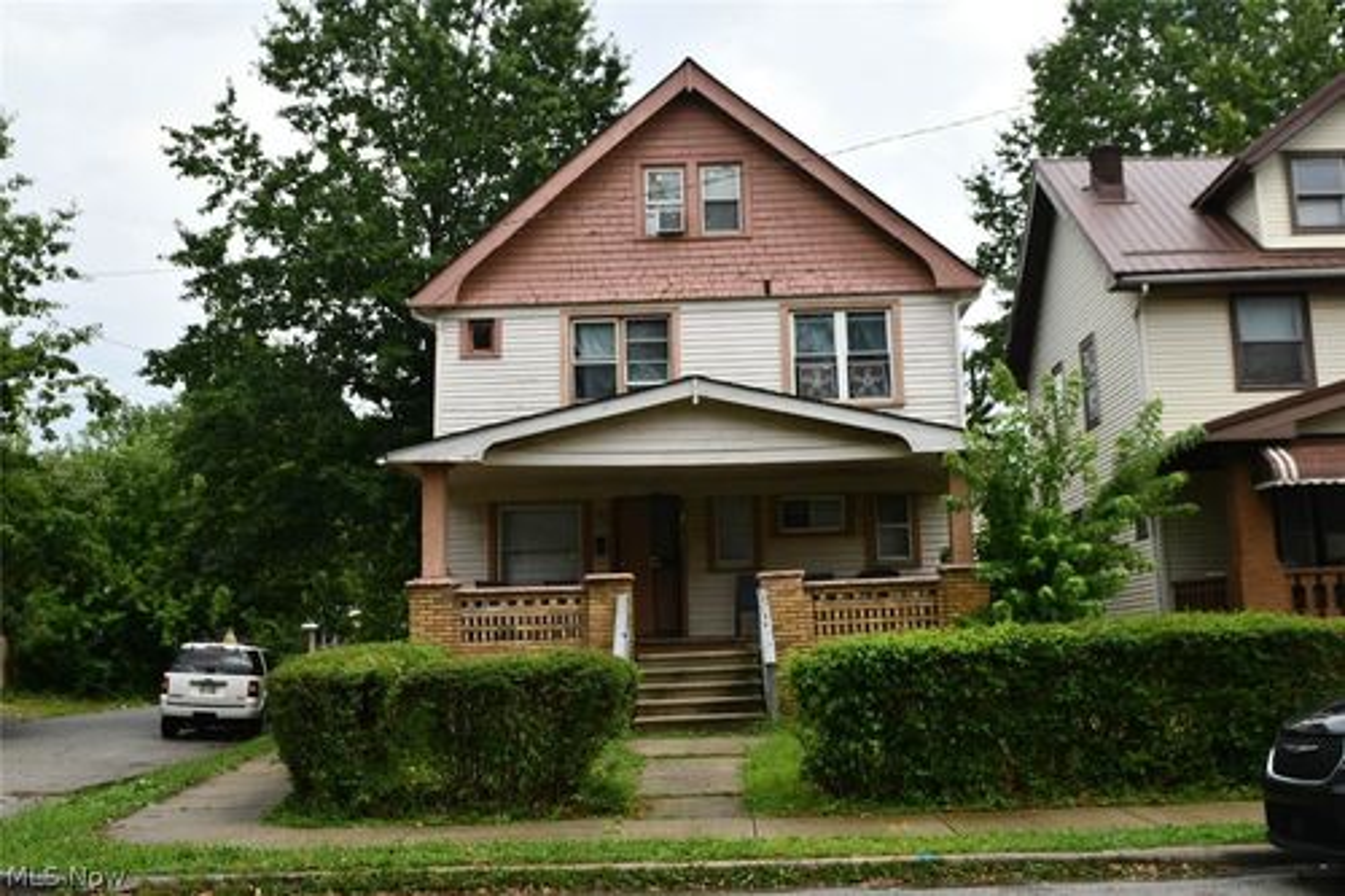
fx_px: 1344
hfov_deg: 53.1
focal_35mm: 36
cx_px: 672
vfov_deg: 36.8
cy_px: 448
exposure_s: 1/250
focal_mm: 24
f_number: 8
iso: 140
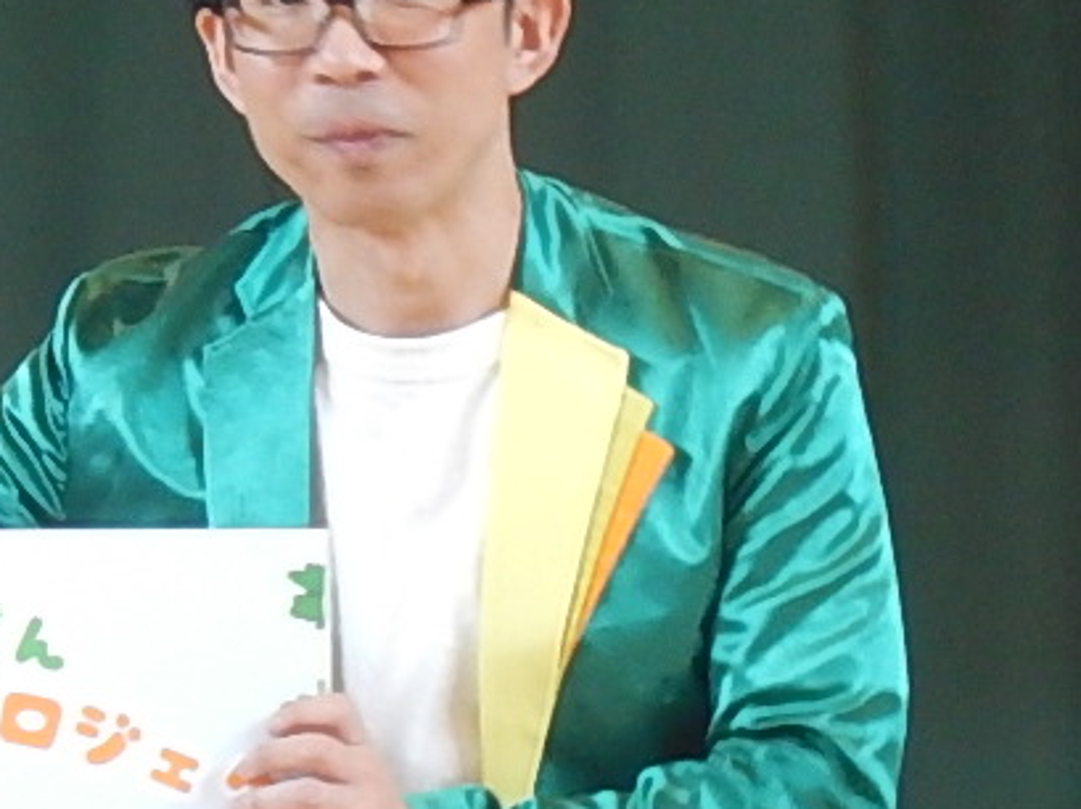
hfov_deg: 4.2
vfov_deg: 3.2
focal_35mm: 470
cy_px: 518
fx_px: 14664
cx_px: 132
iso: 450
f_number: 4.9
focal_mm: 21.5
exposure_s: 1/15
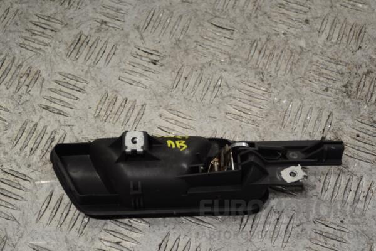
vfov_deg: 19.7
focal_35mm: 69
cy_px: 126
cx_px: 188
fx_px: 721
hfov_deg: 29.2
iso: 100
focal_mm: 46
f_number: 5.3
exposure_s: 1/30
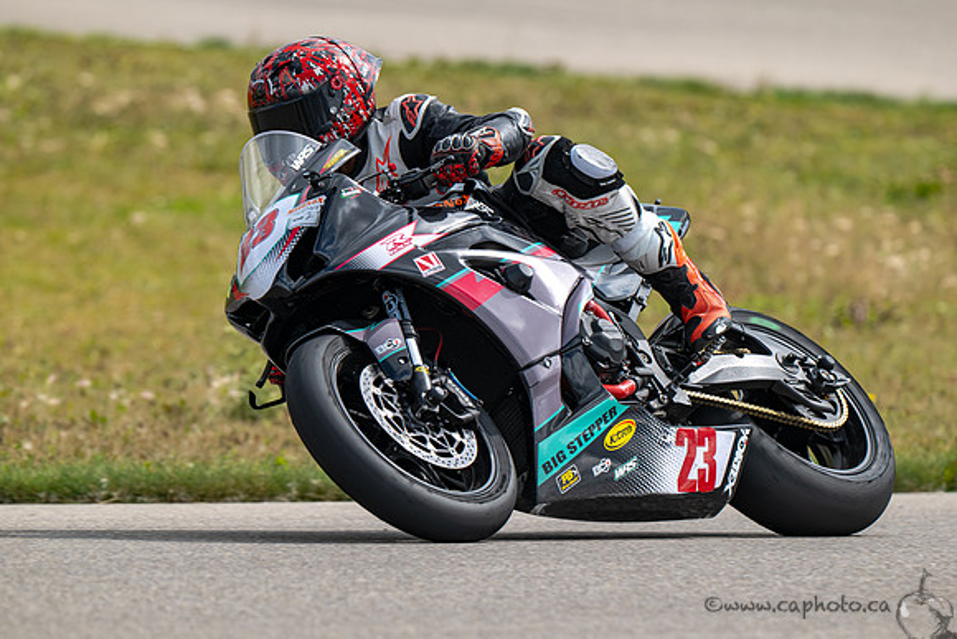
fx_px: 12326
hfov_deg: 4.4
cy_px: 370
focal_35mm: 464
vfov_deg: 3.0
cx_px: 555
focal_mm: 400
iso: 220
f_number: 6.3
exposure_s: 1/1250
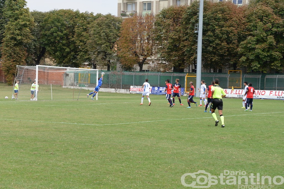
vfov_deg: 17.5
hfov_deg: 26.0
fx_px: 615
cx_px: 142
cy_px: 94
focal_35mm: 78
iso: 1600
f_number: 7.1
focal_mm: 78
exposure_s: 1/1000
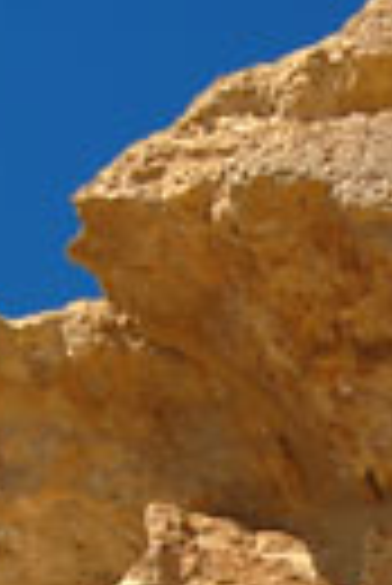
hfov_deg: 3.8
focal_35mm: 359
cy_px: 1282
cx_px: 615
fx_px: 5848
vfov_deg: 5.6
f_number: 5
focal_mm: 50
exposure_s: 1/180
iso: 100
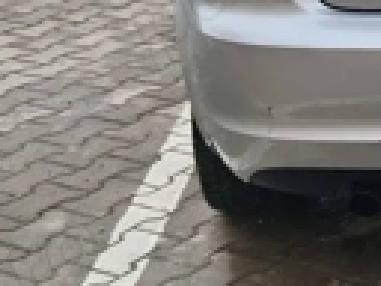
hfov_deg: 15.2
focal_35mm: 122
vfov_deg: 11.9
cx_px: 530
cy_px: -60
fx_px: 1343
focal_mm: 3.98
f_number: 1.8
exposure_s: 1/683
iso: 25
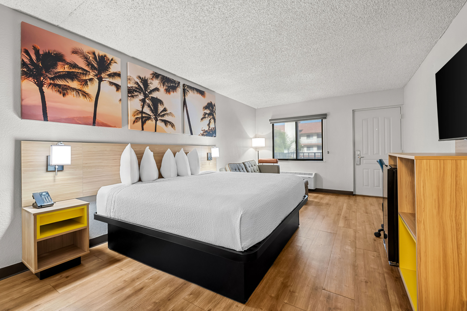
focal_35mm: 14
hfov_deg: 104.3
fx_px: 181
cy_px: 156
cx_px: 234
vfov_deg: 81.1
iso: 400
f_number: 8
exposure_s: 1.3
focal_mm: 14
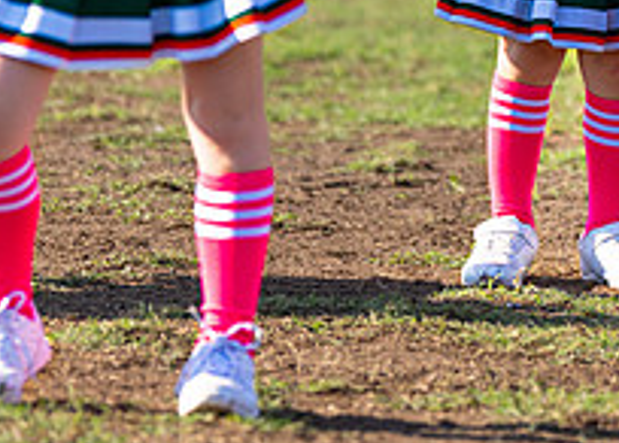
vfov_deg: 4.0
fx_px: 6298
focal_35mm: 358
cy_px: -261
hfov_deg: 5.6
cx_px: 628
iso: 250
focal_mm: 99
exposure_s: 1/2500
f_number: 2.8
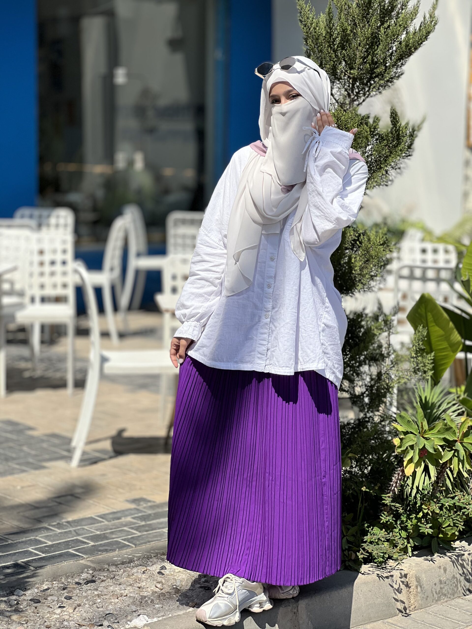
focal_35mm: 77
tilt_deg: -5.3
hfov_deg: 19.1
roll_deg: -0.6
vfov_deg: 25.3
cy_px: 314
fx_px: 1400
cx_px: 236
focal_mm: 9
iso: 32
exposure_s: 1/1248
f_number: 2.8
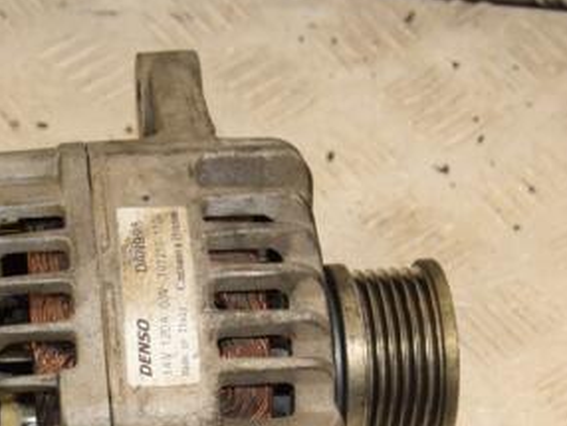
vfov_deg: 10.9
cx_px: 115
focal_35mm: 136
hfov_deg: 14.4
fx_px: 2230
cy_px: 380
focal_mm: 45
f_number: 7.1
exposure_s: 1/200
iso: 800
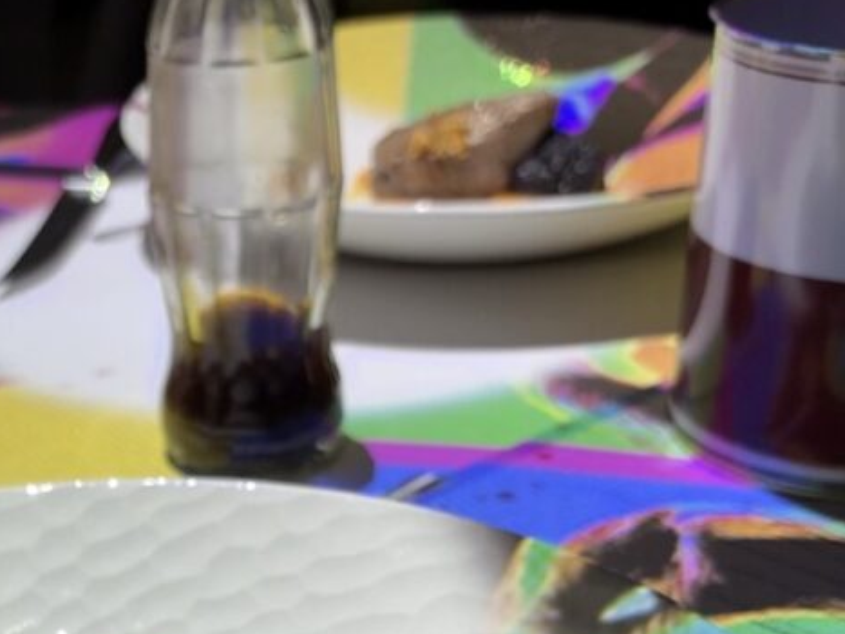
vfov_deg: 24.1
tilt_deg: -33.8
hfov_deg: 32.5
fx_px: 1391
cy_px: 685
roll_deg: +2.3
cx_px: 125
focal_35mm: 57
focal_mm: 5.96
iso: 50
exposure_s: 1/120
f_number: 1.6
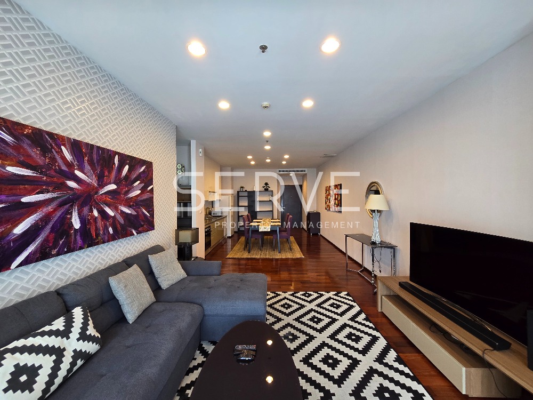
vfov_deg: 89.9
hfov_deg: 106.2
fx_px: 200
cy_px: 200
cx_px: 266
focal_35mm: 13
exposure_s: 1/50
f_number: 2.2
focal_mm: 2.2
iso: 160
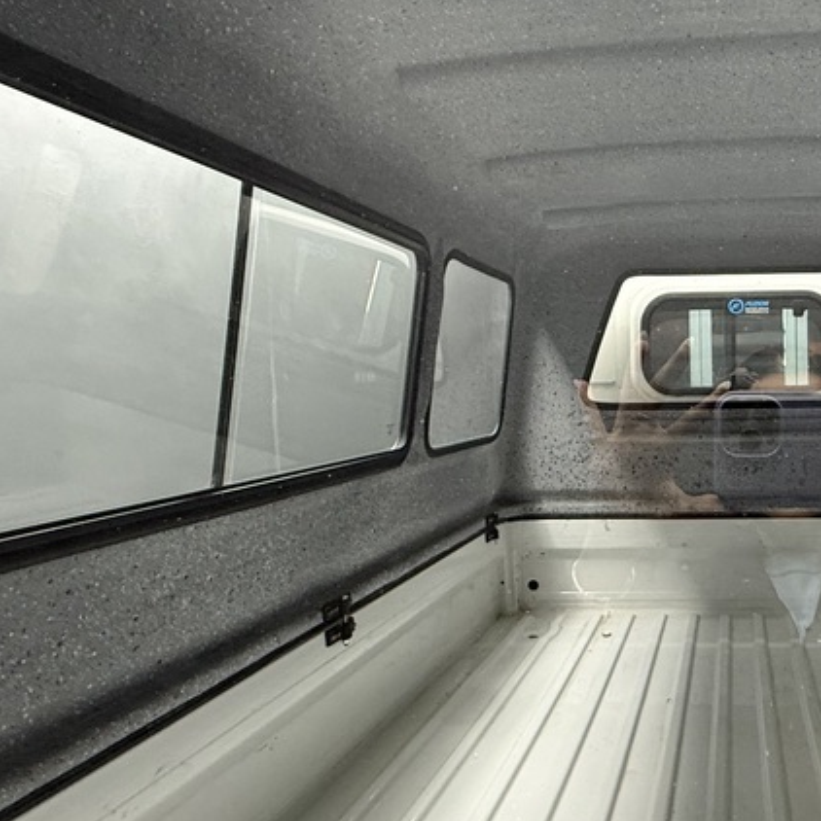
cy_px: 424
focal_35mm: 30
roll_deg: +1.3
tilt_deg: -3.4
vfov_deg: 54.0
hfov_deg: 49.2
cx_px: 712
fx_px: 805
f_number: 2.2
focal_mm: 2.22
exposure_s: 1/50
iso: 320
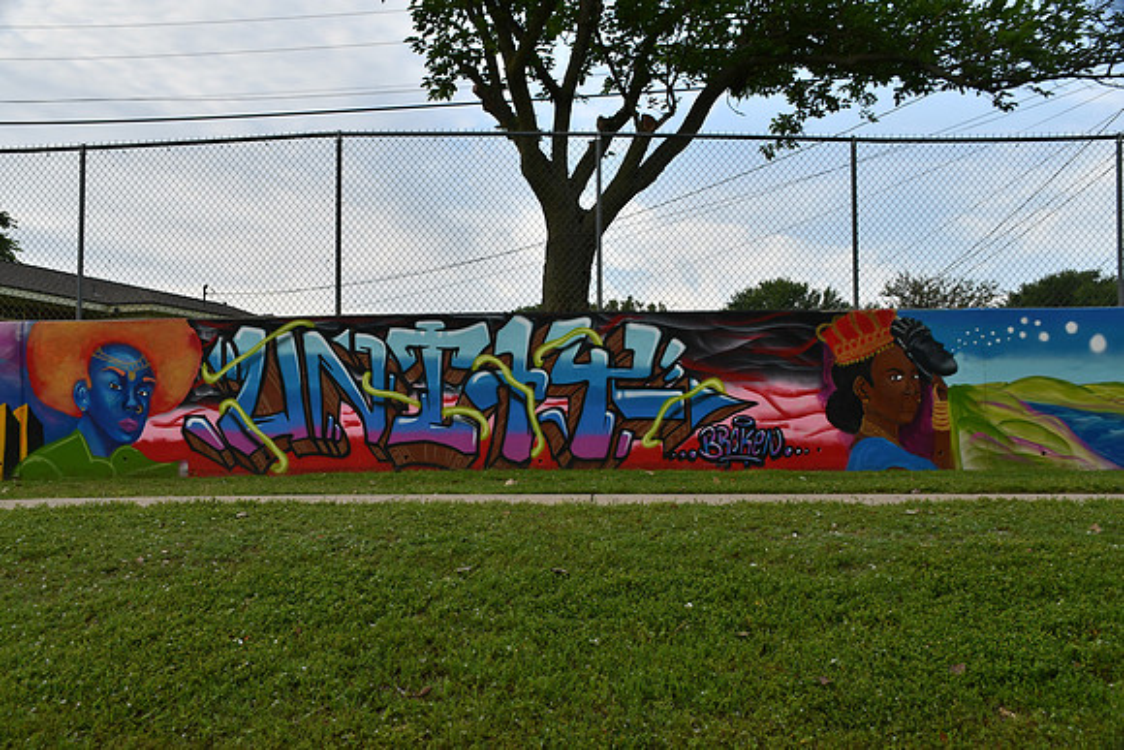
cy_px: 375
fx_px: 1124
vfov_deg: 36.9
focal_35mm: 36
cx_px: 562
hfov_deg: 53.1
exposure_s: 1/250
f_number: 8
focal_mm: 24
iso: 200
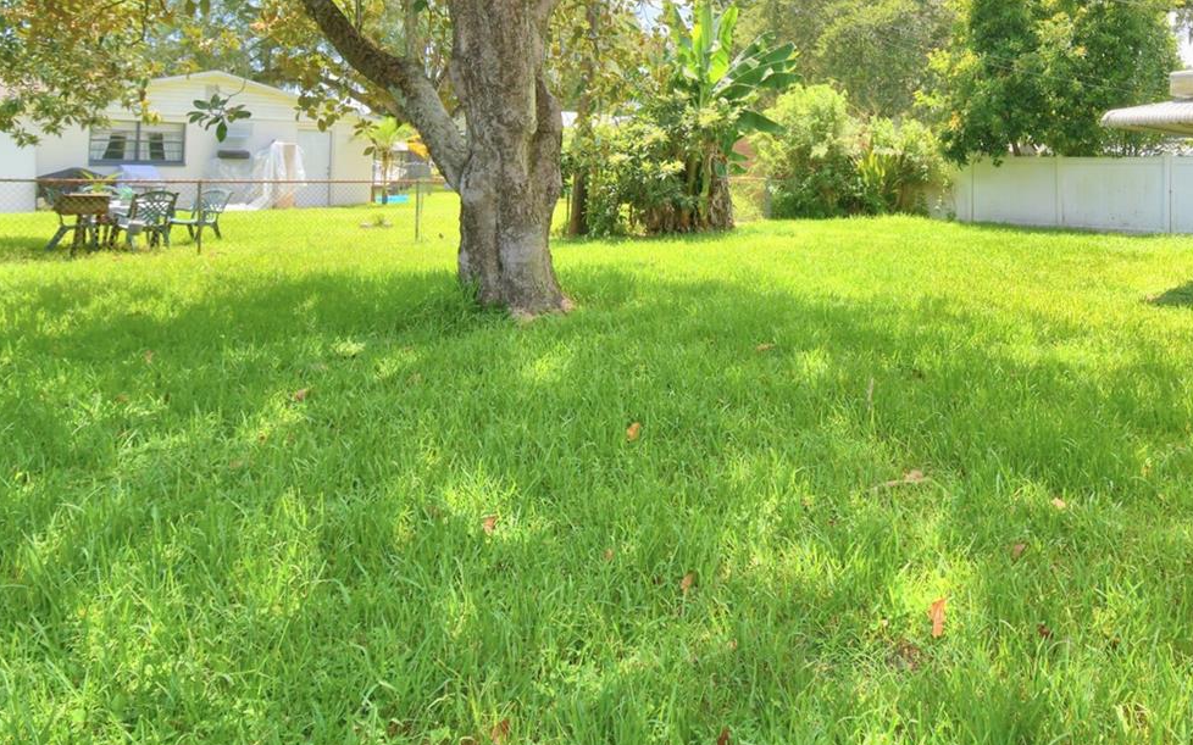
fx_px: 813
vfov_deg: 46.5
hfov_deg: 70.5
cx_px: 795
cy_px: 141
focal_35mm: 25
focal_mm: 10
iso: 100
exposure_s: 1/250
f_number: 7.1
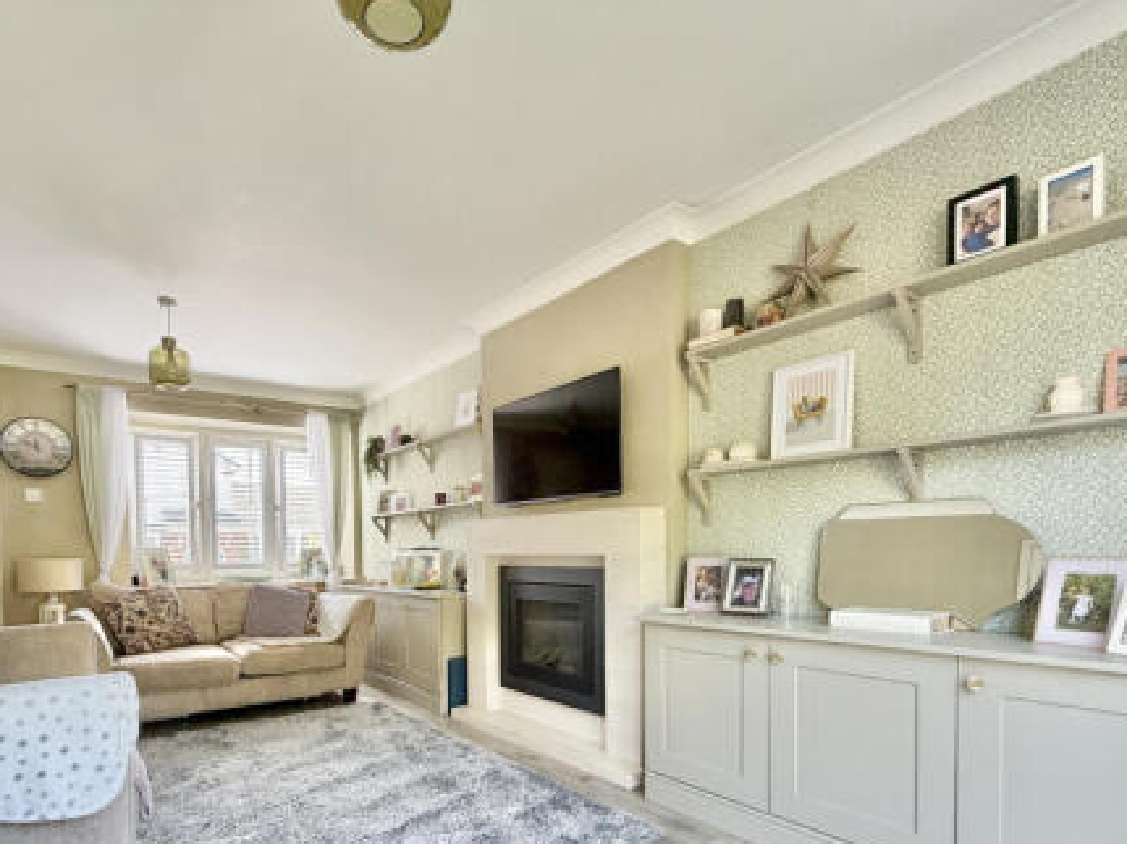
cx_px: 502
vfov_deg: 66.6
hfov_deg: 84.4
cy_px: 567
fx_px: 618
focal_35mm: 19
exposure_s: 1/121
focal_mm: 2.22
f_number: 2.2
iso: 160
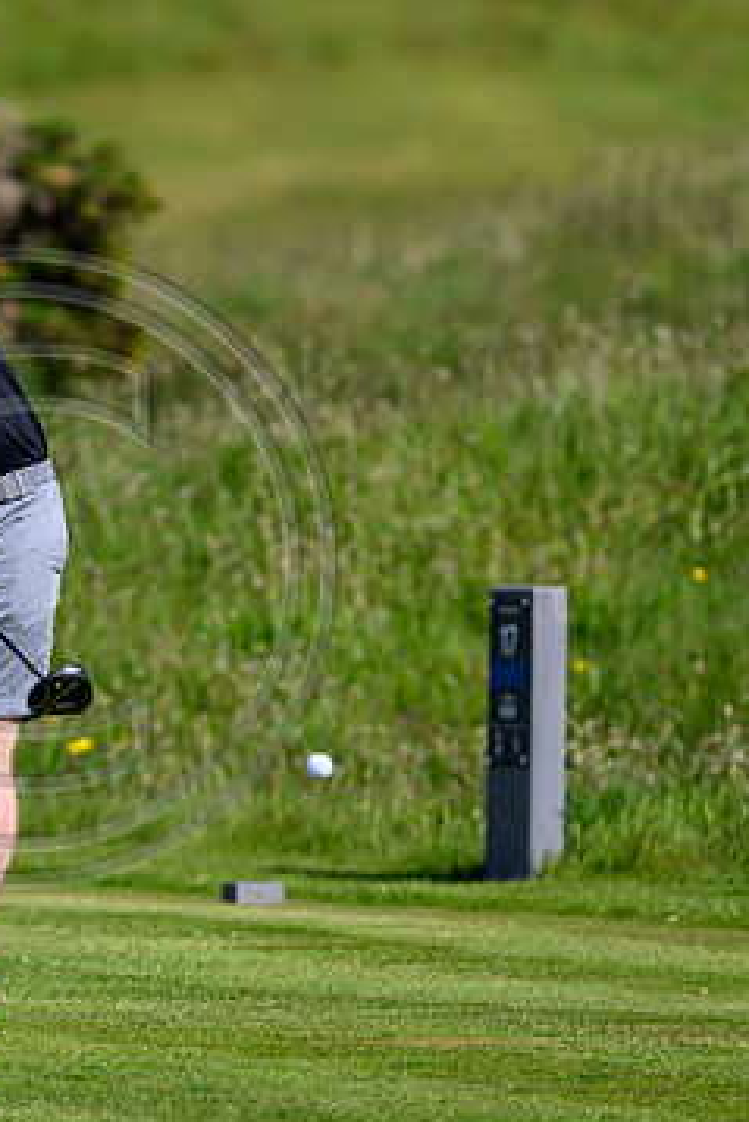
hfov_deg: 1.7
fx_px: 25564
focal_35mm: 820
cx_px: -230
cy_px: 366
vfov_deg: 2.5
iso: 500
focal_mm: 400
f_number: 4.5
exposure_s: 1/5000
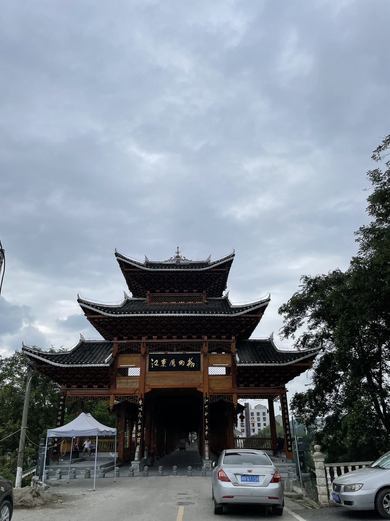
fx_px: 391
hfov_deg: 53.1
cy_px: 260
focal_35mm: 26
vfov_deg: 67.3
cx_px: 195
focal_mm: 4.2
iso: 32
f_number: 1.6
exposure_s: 1/3125
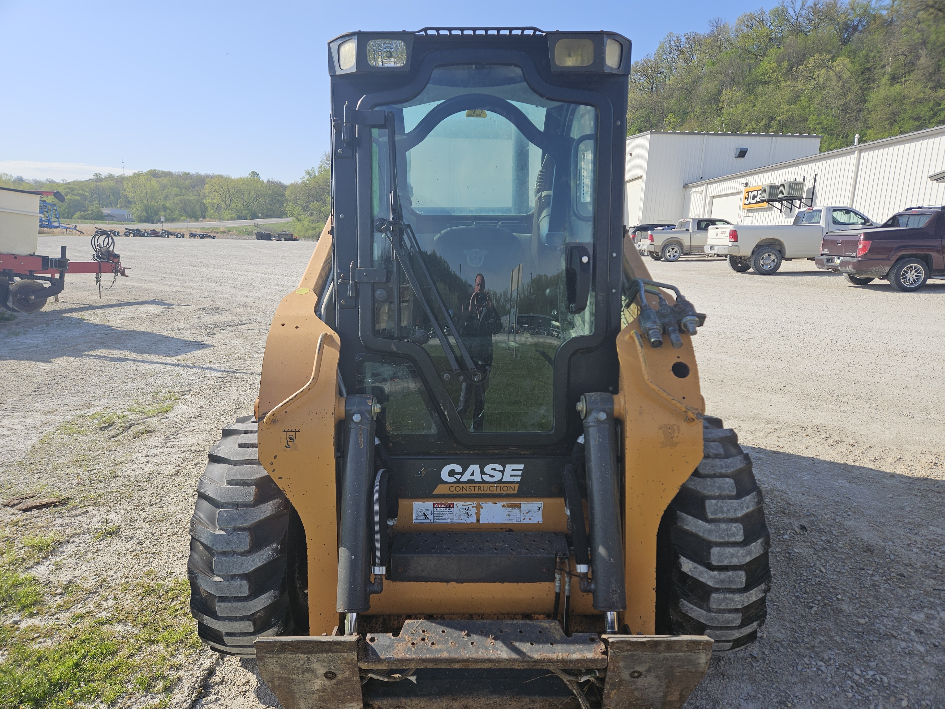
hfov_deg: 73.9
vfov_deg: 58.9
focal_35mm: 23
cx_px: 472
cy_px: 354
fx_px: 628
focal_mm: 5.4
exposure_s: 1/1493
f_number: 1.8
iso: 25
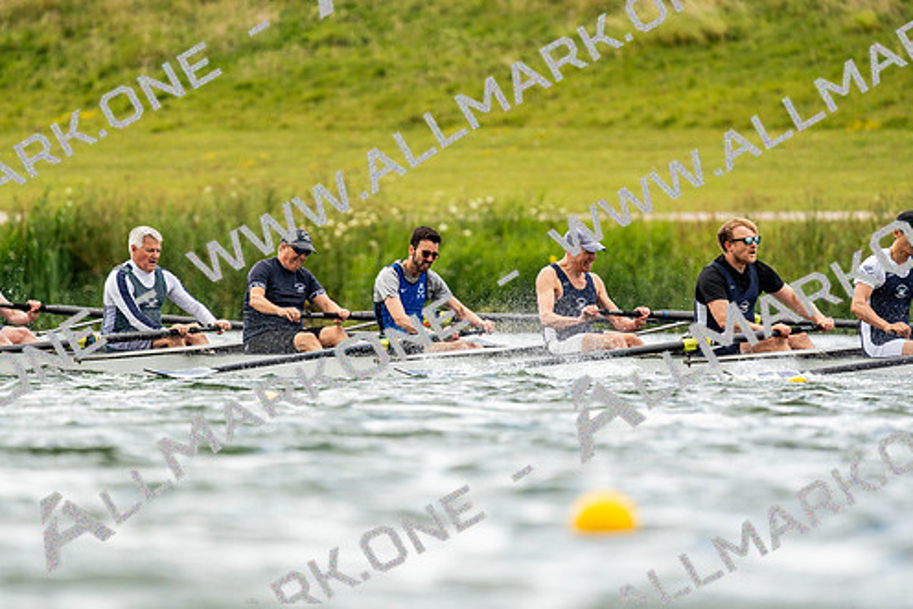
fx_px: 17808
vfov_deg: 2.0
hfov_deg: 2.9
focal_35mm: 702
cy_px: 288
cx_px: 414
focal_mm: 600
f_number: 6.3
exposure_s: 1/2000
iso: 640
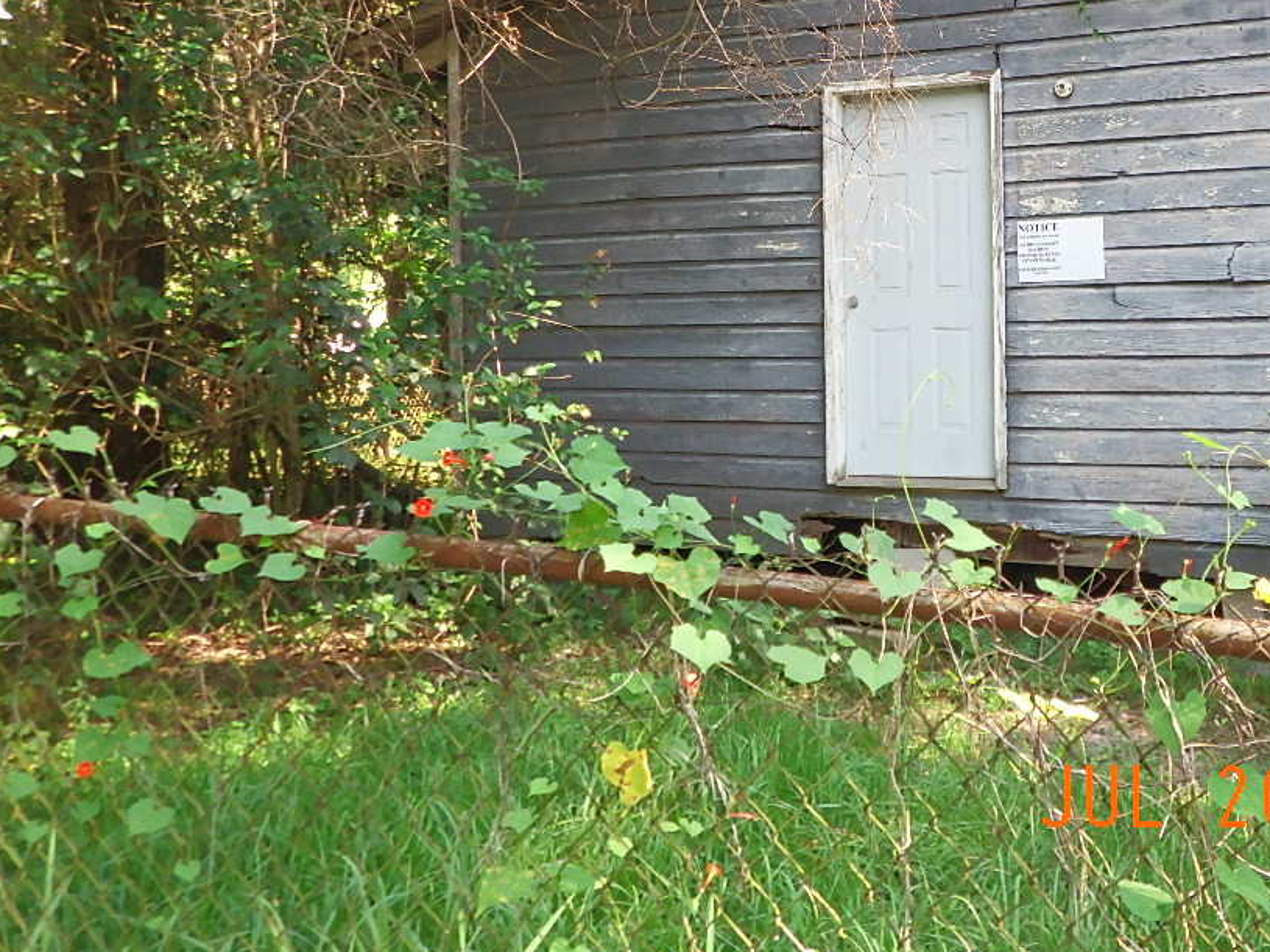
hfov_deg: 41.7
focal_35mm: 44
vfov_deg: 32.2
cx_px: 955
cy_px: 235
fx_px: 1614
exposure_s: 1/60
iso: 160
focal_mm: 5
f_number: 3.5
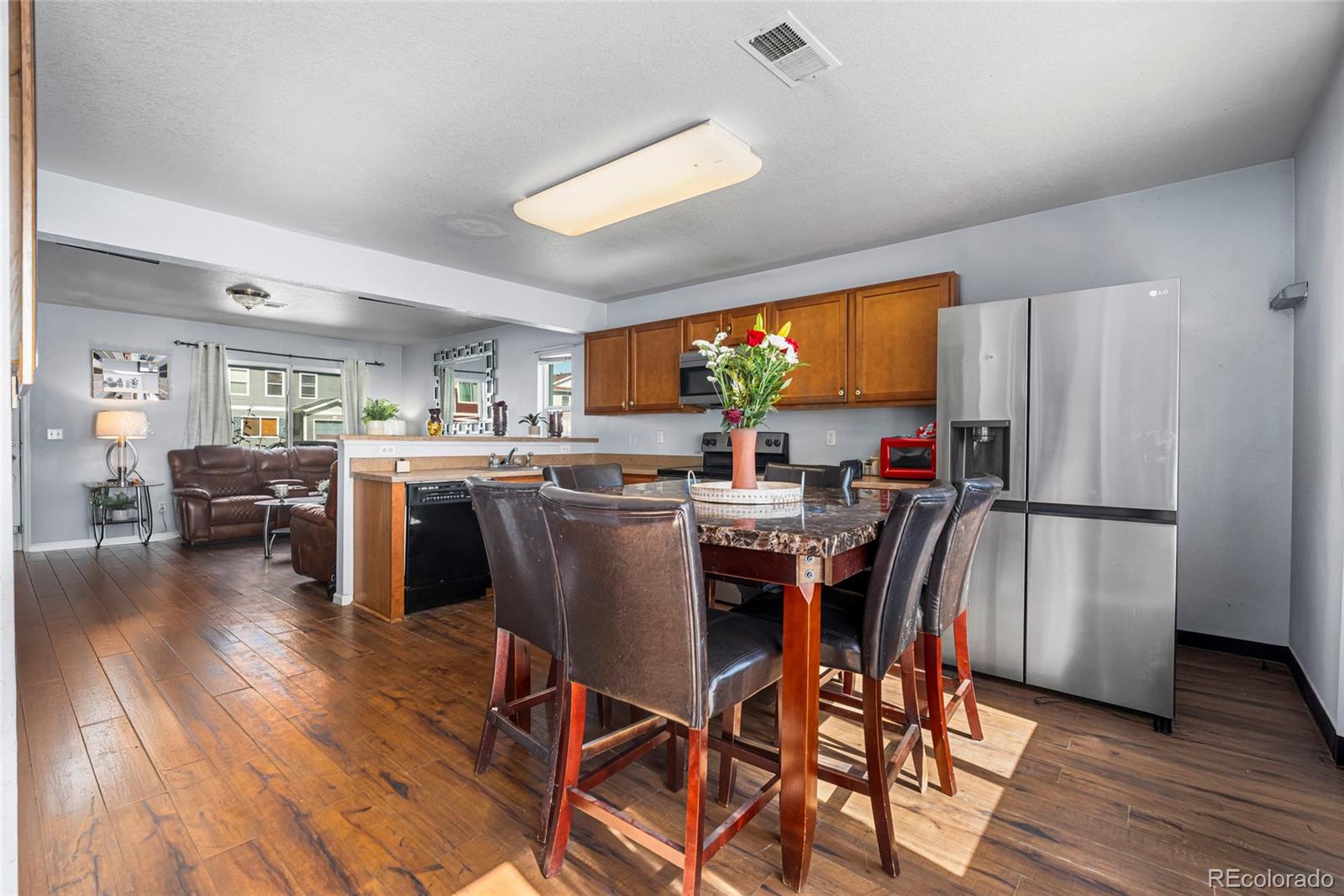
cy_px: 448
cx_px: 672
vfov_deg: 72.0
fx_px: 616
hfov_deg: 95.0
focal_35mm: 16
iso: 320
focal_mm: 16.5
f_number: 6.3
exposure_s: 1/13
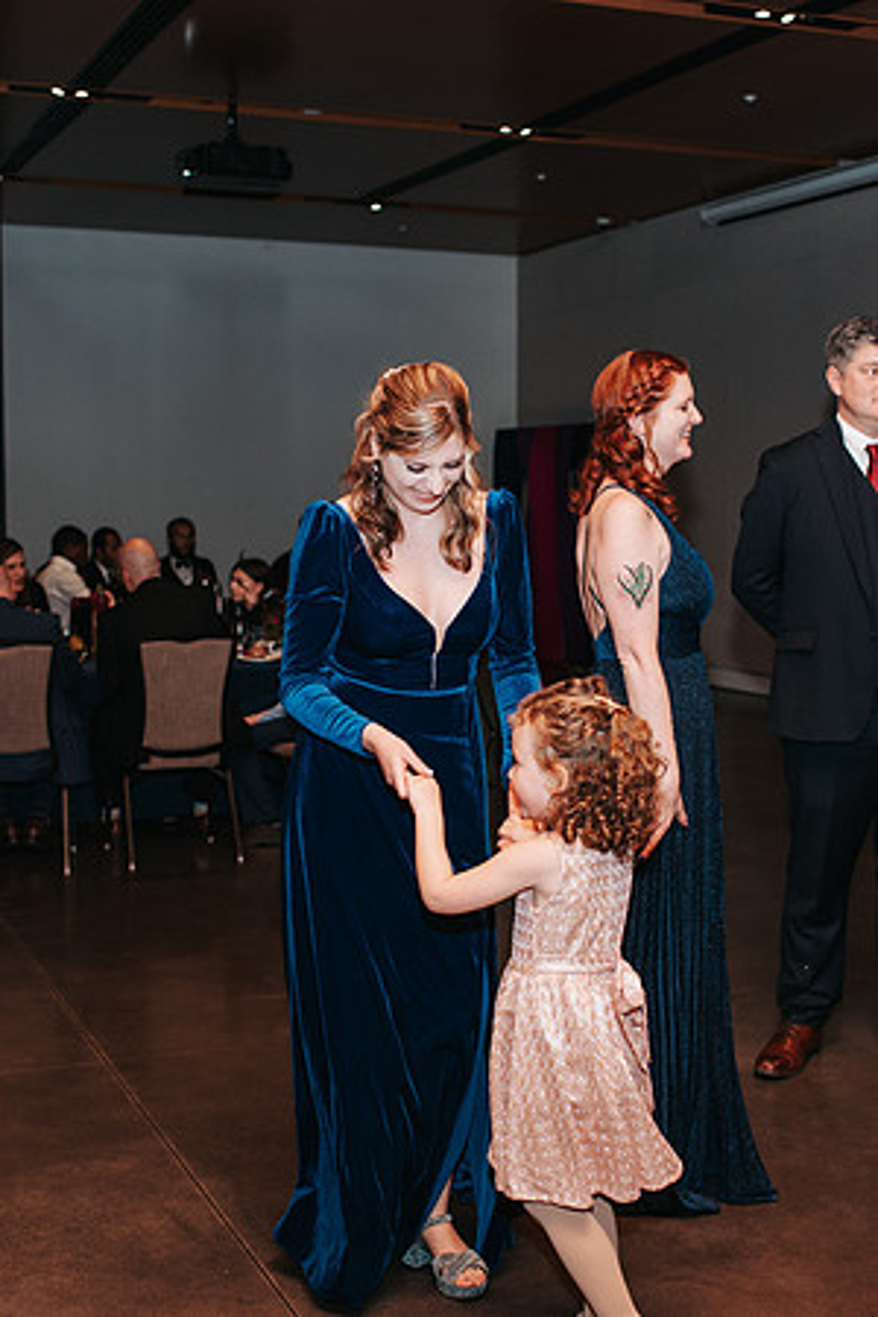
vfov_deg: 37.9
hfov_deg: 25.8
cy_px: 658
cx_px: 428
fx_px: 1919
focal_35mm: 52
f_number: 2.8
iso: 1000
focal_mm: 35
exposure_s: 1/200
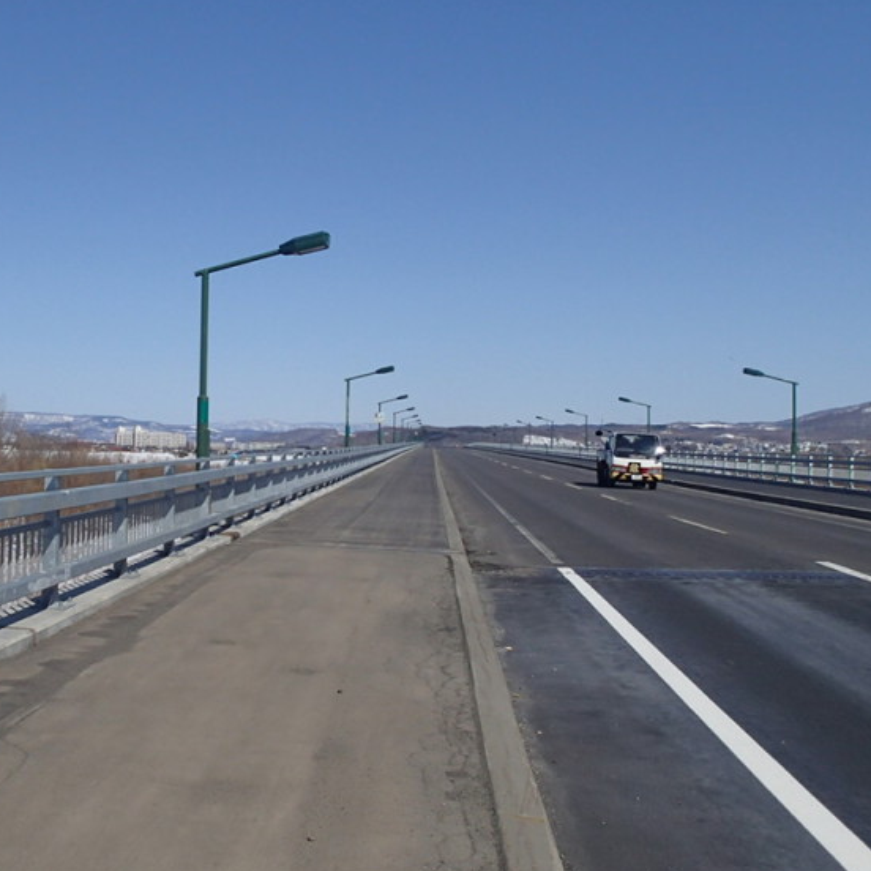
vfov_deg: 40.9
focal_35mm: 41
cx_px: 229
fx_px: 1167
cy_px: 412
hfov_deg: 39.9
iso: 100
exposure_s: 1/400
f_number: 8
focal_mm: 4.5
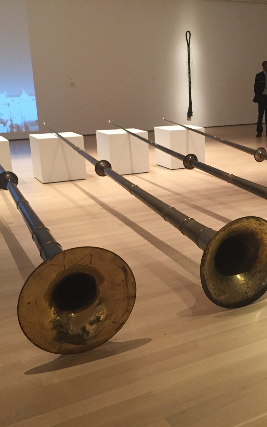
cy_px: 215
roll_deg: +0.7
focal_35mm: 42
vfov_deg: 47.2
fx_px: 489
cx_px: 216
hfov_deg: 29.8
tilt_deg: -14.3
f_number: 2.2
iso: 200
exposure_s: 1/30
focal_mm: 4.15
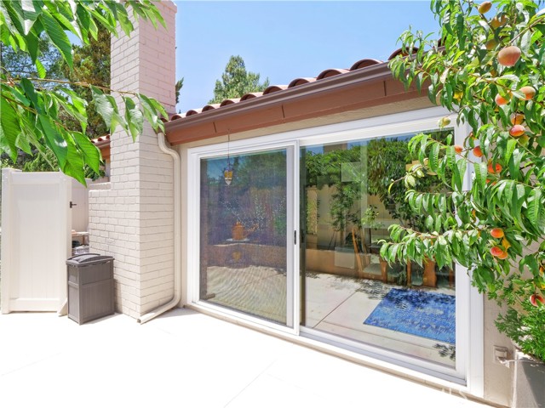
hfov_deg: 87.8
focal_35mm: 18
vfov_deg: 71.6
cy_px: 204
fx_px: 283
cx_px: 272
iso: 200
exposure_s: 1/50
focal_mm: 9
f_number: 13
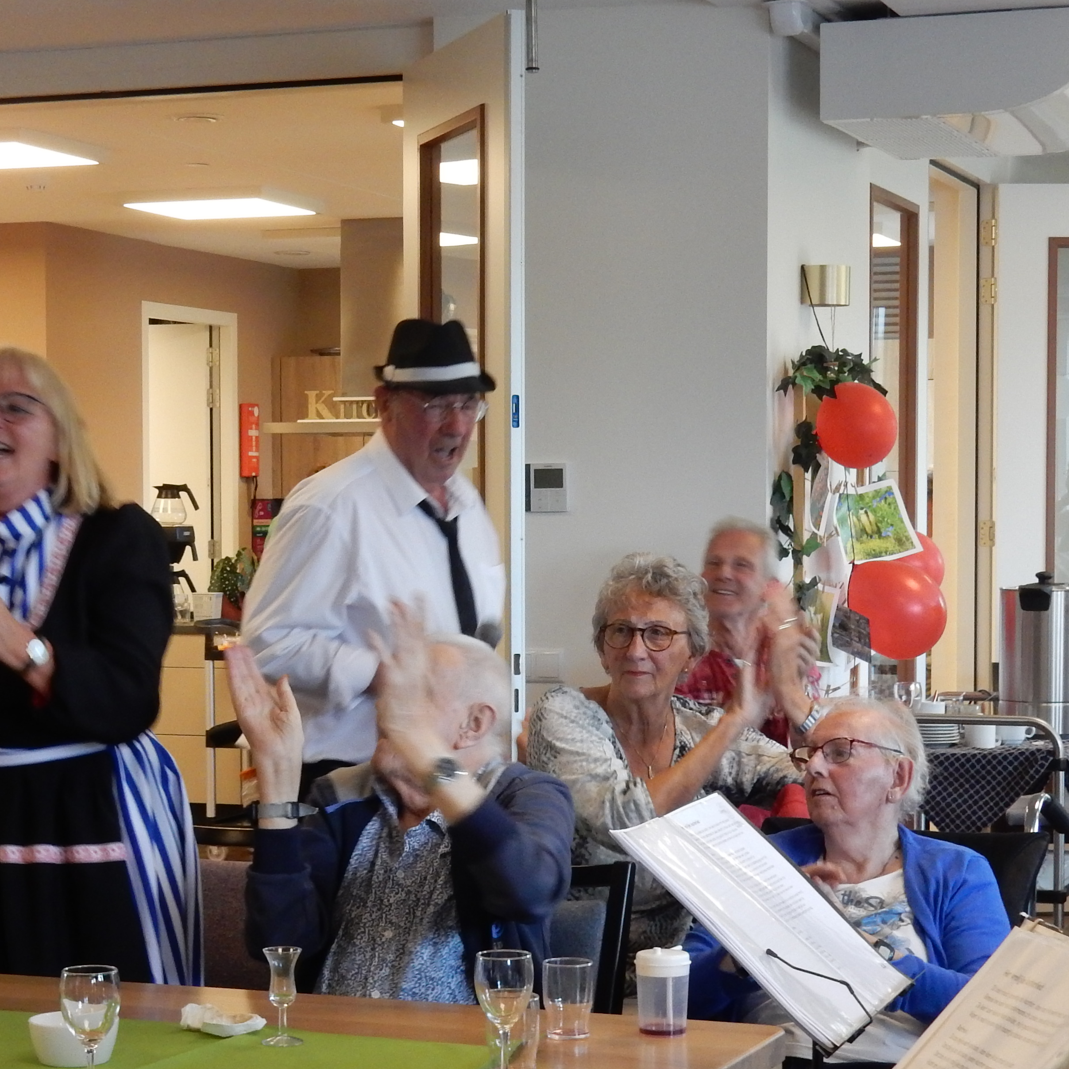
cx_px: 456
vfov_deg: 20.1
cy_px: 640
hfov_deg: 20.2
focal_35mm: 86
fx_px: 3005
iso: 400
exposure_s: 1/30
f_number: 4.5
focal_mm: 9
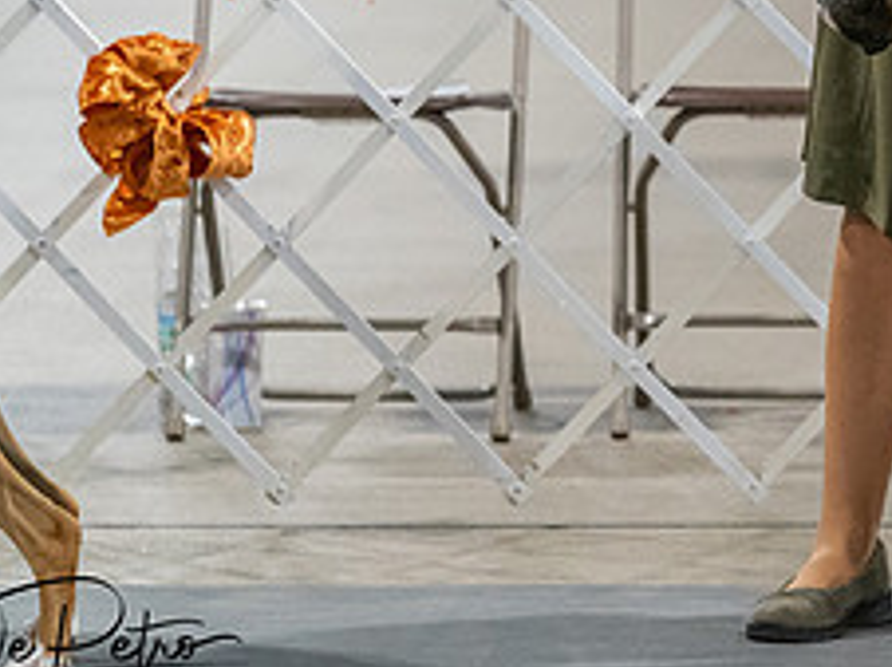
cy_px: 22
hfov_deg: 4.0
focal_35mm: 494
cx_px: 1014
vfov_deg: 3.0
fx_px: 12716
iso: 6400
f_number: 3.5
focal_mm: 200
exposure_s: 1/250
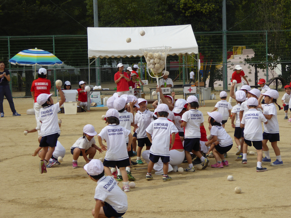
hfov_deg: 23.0
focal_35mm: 85
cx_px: 146
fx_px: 715
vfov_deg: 17.4
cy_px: 109
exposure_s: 1/800
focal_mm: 14.1
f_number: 4.7
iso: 100
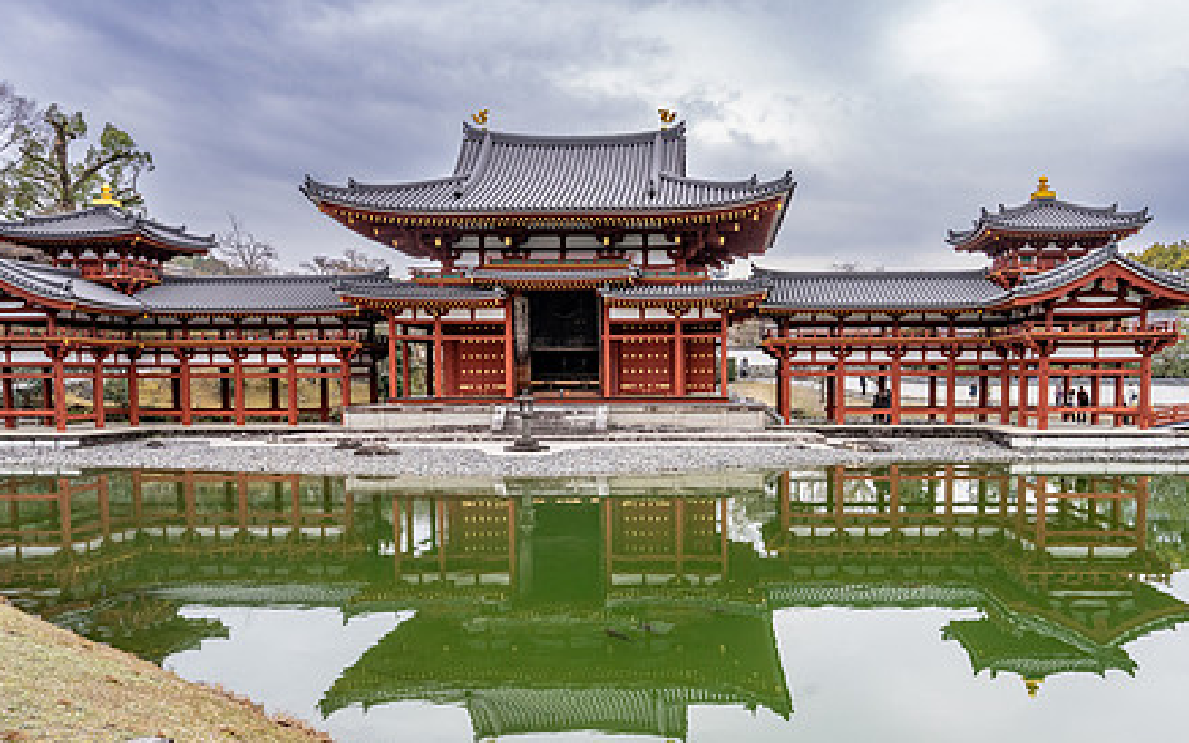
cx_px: 686
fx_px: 1069
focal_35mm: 33
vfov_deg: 38.1
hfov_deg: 57.9
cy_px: 454
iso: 900
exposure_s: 1/250
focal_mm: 24
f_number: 8
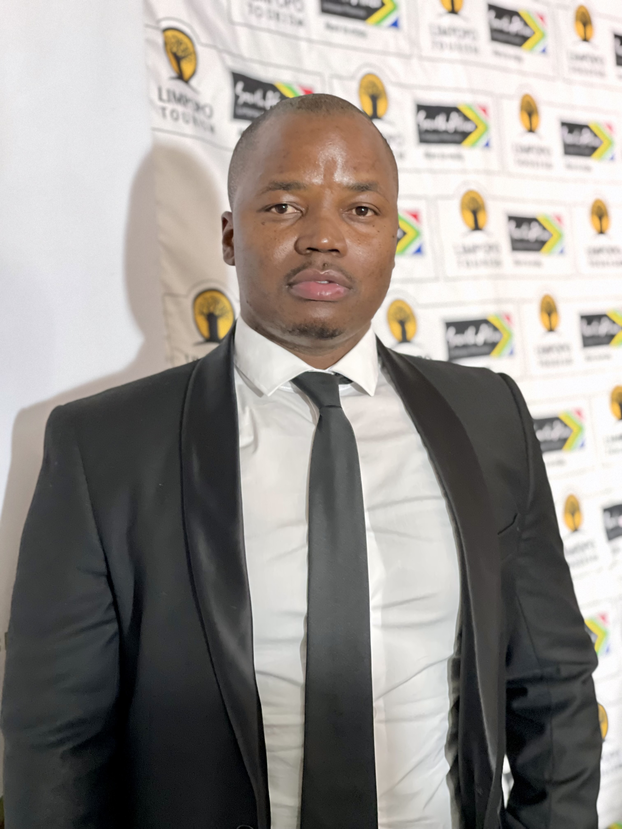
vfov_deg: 30.3
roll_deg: +1.2
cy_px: 414
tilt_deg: -1.1
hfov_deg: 22.9
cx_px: 311
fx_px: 1533
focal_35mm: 64
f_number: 2.2
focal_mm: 7.5
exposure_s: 1/14
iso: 640
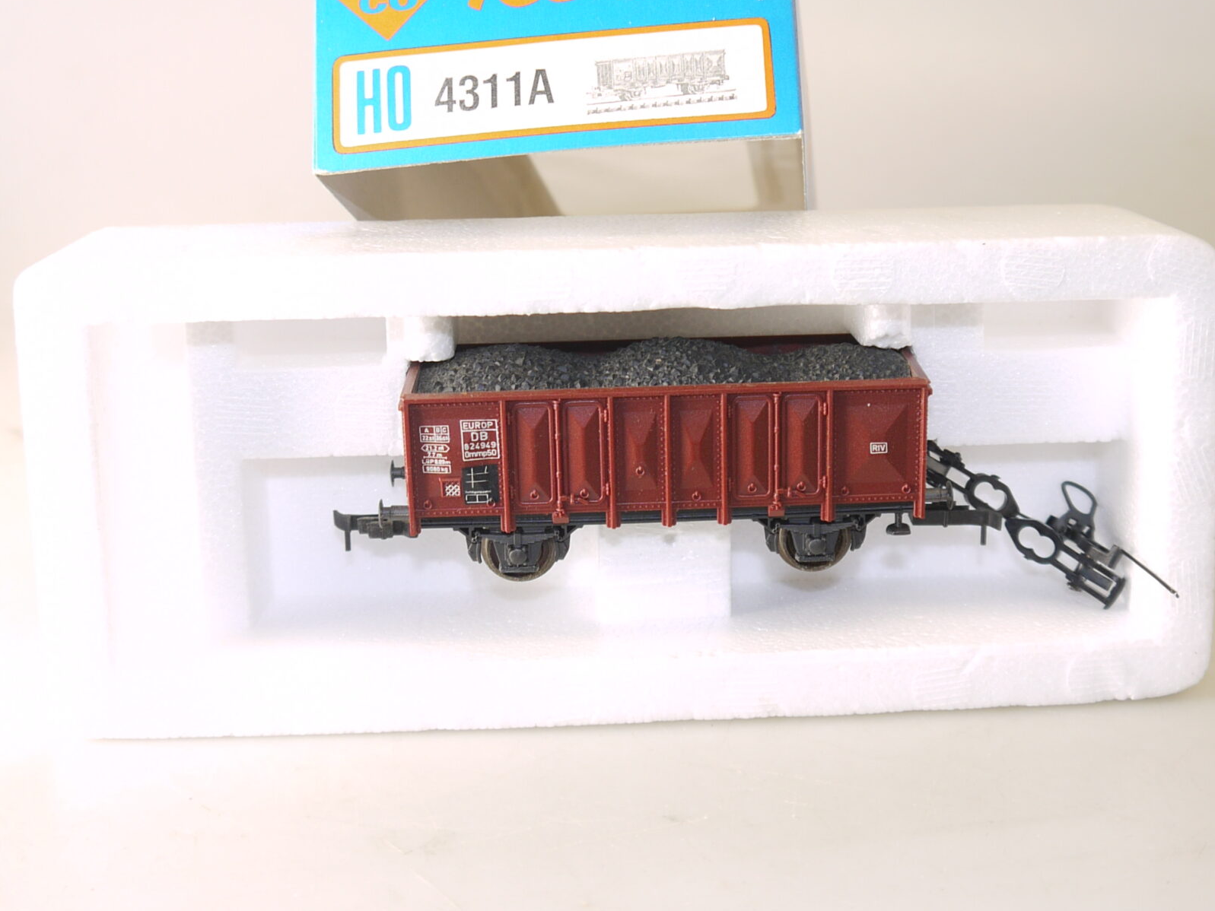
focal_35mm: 50
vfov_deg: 29.0
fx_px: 1755
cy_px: 341
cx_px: 680
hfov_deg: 38.1
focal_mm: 14
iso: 100
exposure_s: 1/60
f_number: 3.5
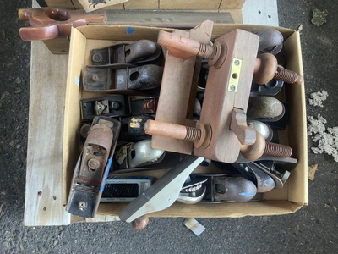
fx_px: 303
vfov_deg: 45.4
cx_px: 169
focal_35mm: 31
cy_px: 127
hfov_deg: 58.4
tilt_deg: -81.6
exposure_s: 1/120
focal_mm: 3.3
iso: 50
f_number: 2.4
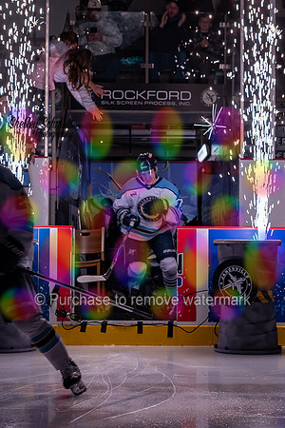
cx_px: 143
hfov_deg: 16.1
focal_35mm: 85
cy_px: 212
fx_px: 1006
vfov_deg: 24.0
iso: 400
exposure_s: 1/200
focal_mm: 35
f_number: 3.5
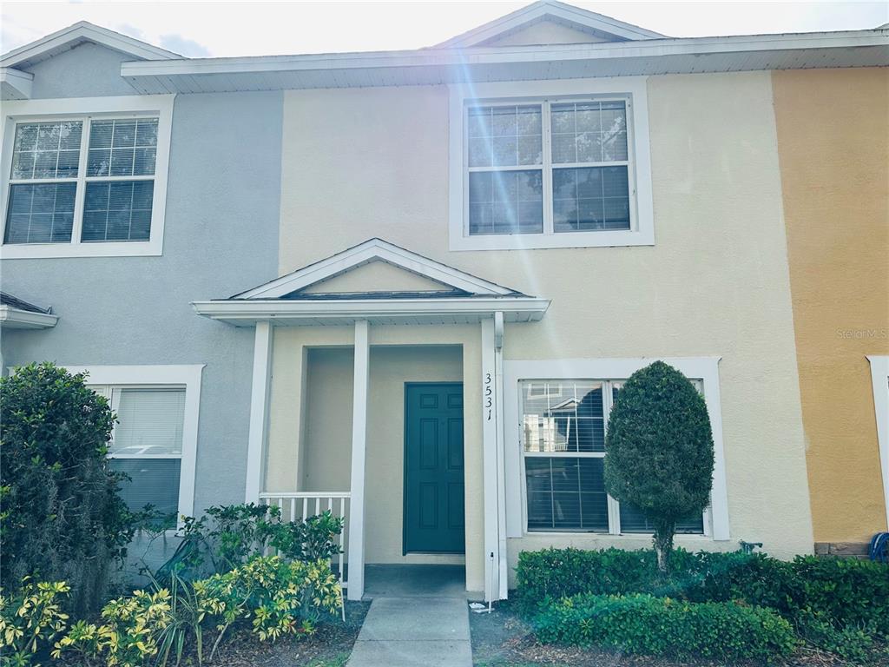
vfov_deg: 56.8
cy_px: 334
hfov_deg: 71.6
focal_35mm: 24
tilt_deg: +8.8
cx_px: 444
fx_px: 616
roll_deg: +0.2
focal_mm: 6.86
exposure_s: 1/1721
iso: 80
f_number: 1.78
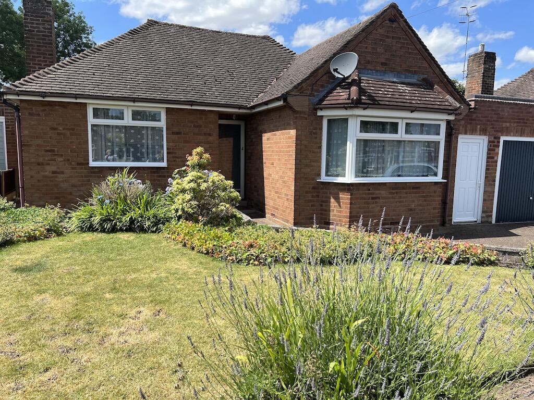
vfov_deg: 53.1
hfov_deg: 67.3
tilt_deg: -7.2
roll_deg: -1.0
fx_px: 401
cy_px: 200
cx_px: 267
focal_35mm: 26
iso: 50
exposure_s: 1/2841
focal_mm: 5.7
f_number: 1.5
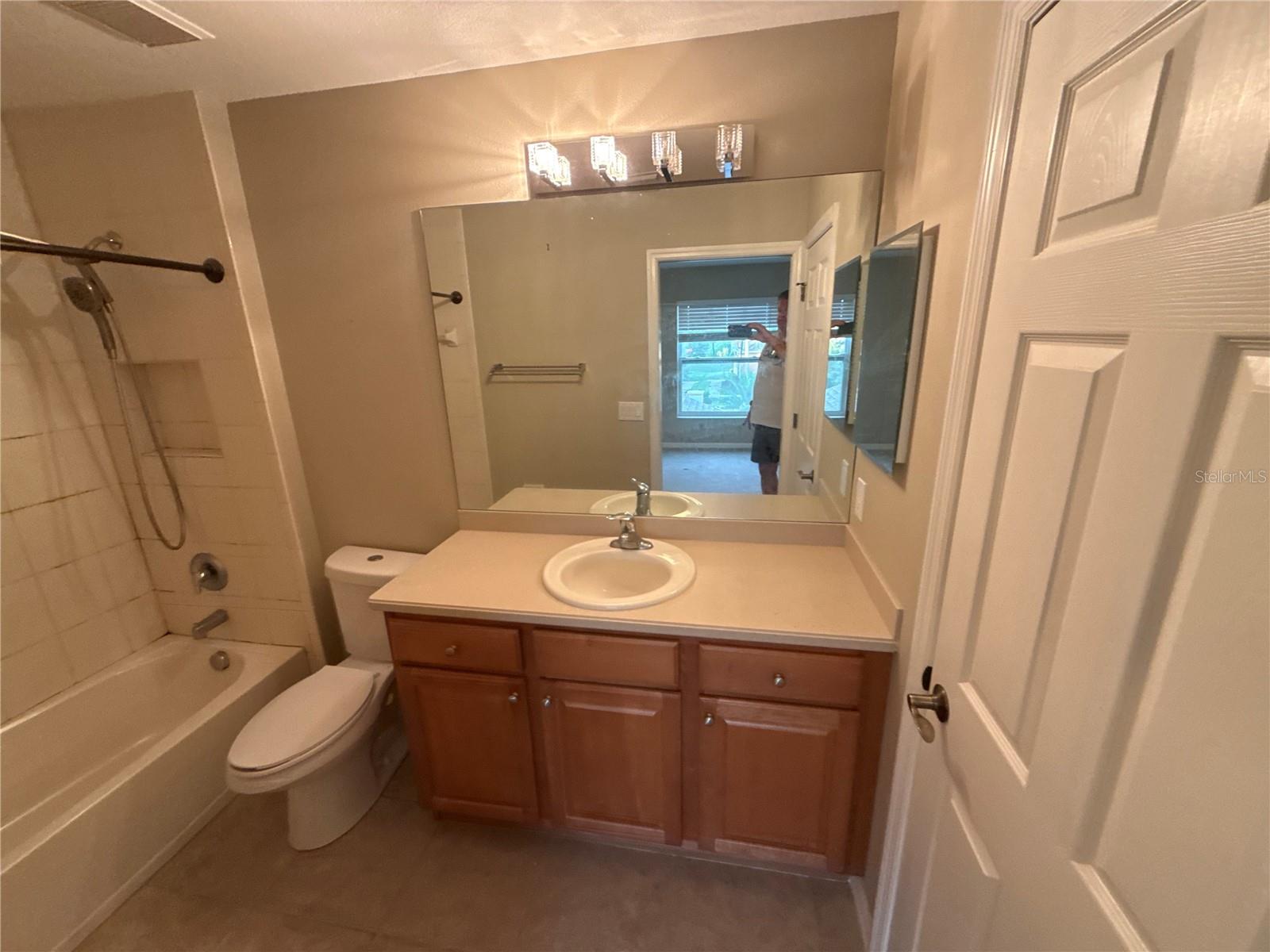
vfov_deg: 85.7
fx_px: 514
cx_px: 635
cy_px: 476
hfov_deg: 102.1
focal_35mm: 14
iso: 200
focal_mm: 2.22
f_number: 2.2
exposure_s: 1/60
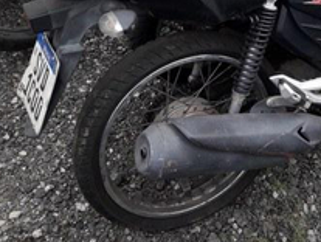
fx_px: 502
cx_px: 279
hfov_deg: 33.9
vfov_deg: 26.0
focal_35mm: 54
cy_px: 12
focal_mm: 3.7
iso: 40
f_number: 1.9
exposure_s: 1/360
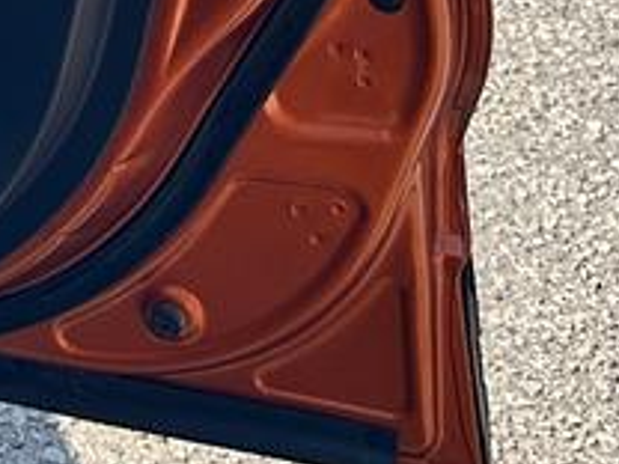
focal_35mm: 148
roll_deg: +1.1
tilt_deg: -11.2
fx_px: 2647
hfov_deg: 11.9
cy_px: -747
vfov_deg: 8.8
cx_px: -631
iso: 80
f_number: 1.78
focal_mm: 6.86
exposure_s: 1/1779
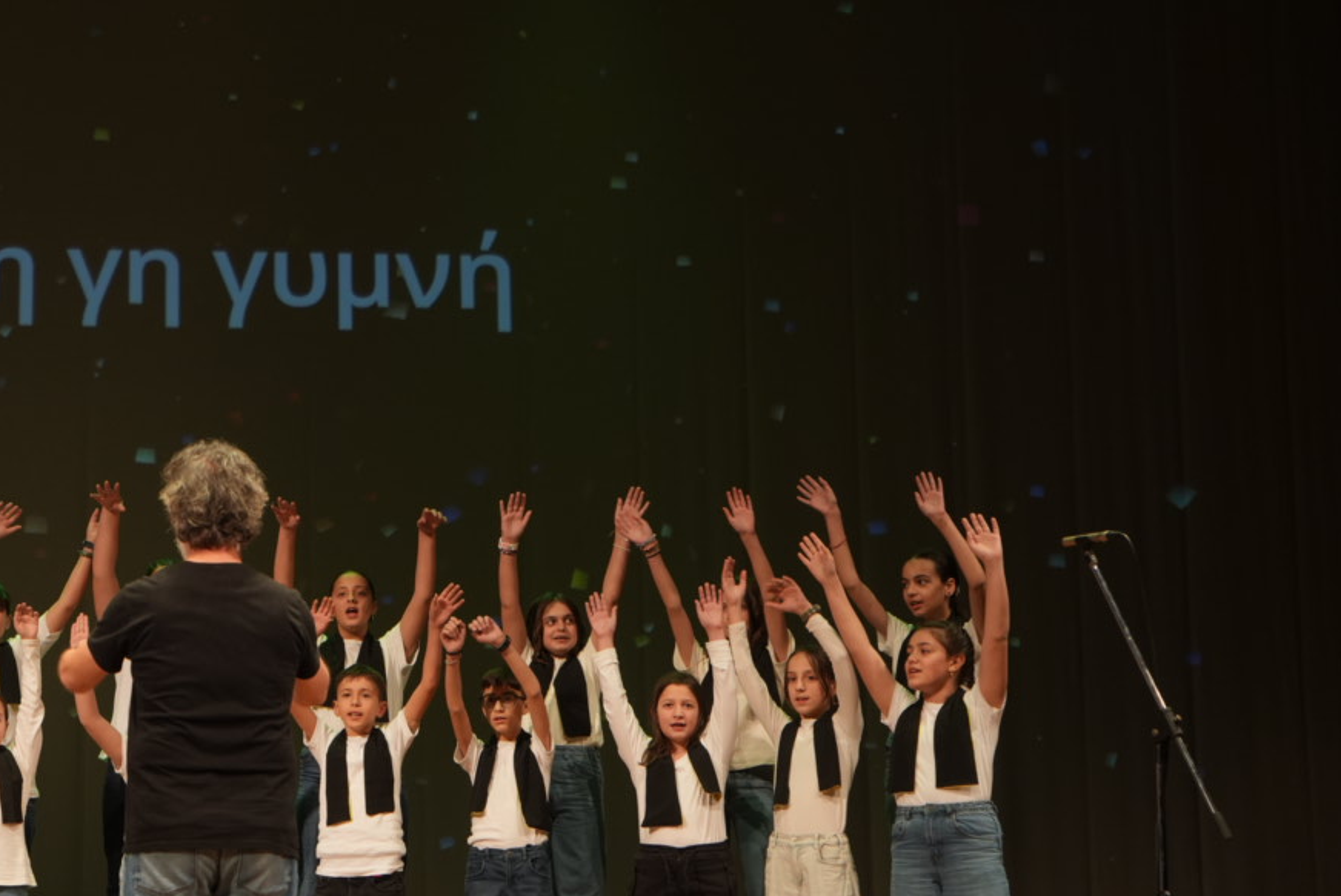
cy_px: 510
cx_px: 108
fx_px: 2833
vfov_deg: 18.0
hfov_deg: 25.7
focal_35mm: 76
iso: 800
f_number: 4
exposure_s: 1/200
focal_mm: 41
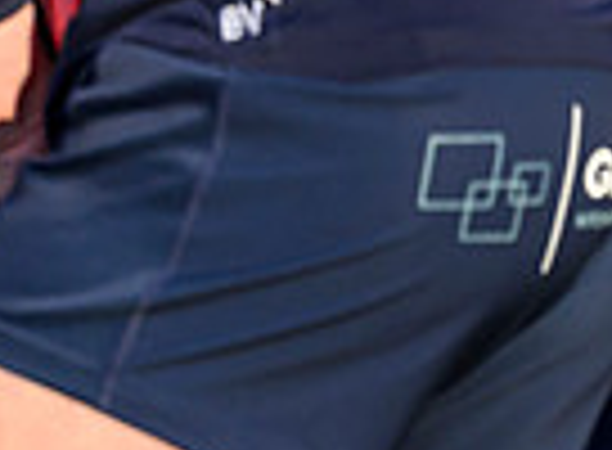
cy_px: 422
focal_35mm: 2259
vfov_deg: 0.7
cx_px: -810
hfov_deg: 0.9
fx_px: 39658
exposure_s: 1/2500
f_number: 2.8
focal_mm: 400
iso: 500
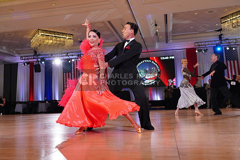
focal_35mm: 31
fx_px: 207
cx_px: 120
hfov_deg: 60.3
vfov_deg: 42.3
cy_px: 80
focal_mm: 31
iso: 1600
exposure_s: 1/160
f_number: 6.3
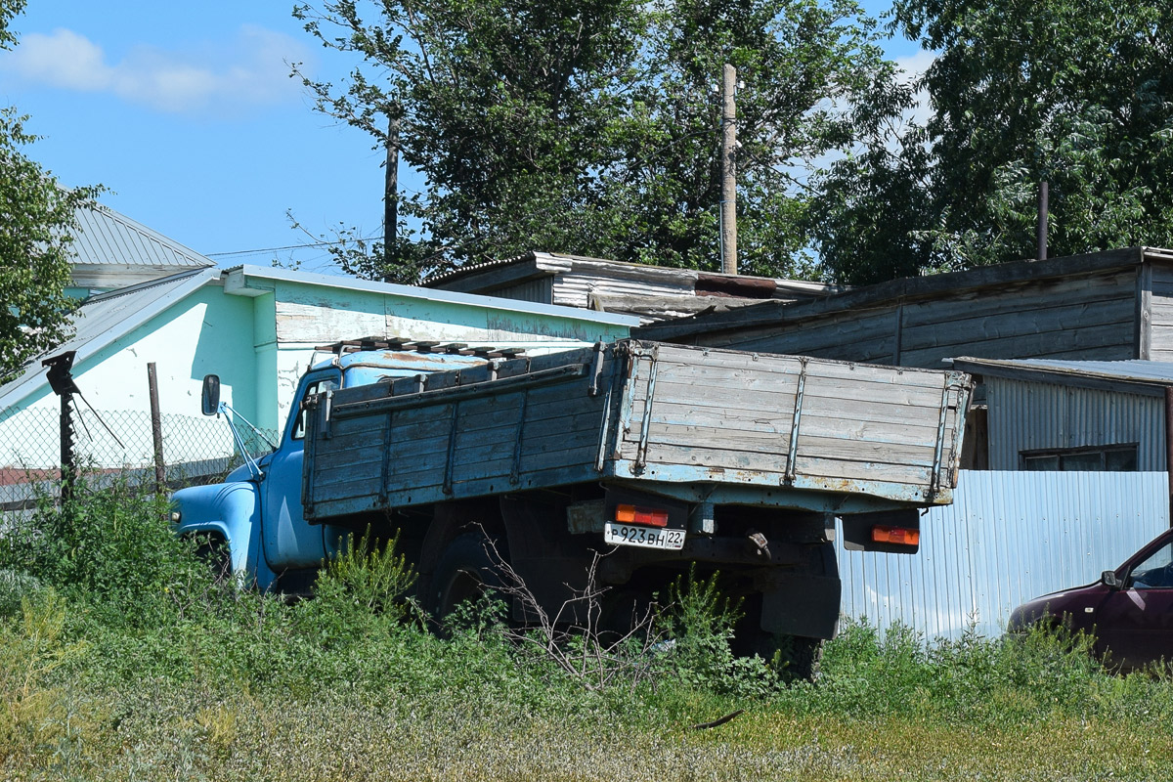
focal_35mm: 82
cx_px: 586
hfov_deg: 24.6
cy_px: 391
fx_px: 2688
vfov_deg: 16.6
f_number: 10
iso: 200
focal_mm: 55
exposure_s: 1/400
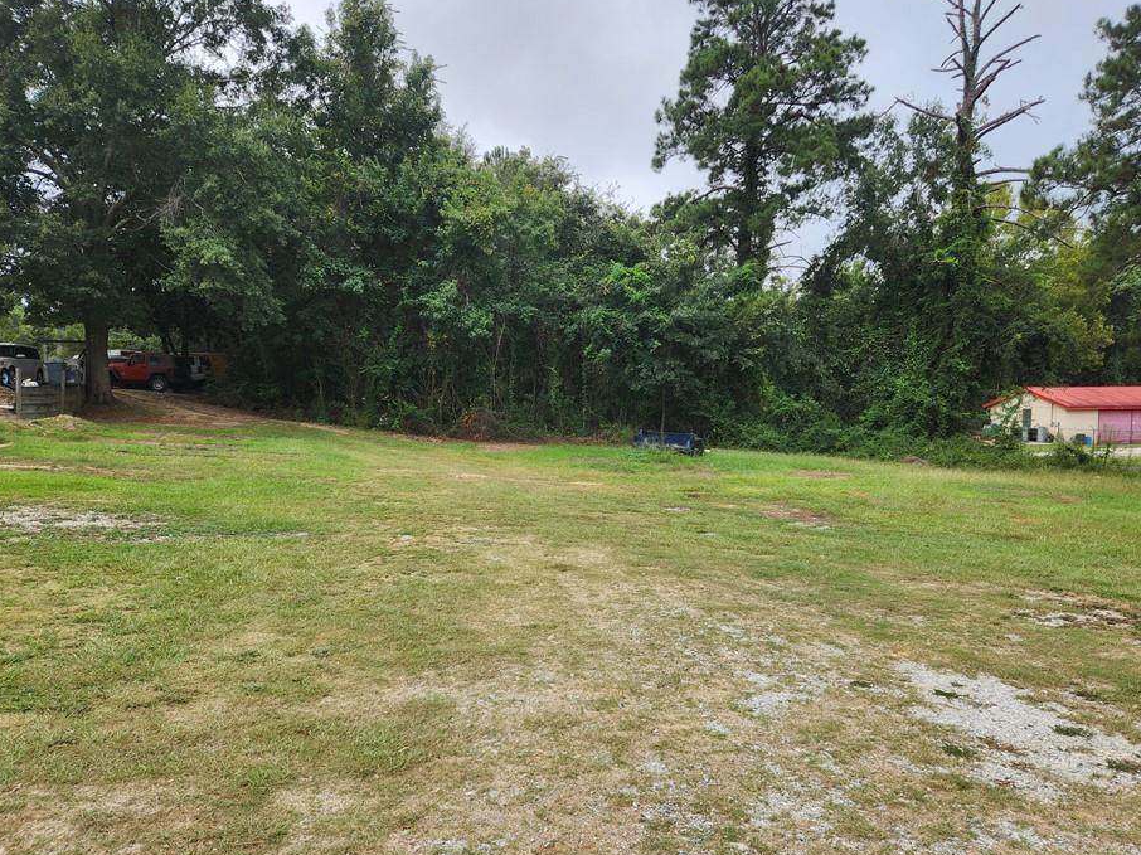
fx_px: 857
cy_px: 447
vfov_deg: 53.0
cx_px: 578
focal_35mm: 26
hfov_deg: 67.3
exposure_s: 1/334
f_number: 1.8
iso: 20
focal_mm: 5.4
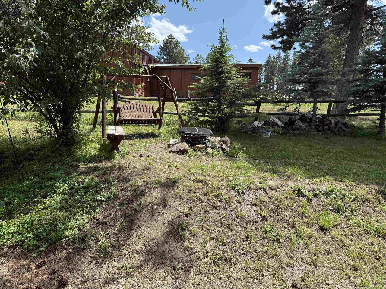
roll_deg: -0.6
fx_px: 268
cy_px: 144
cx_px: 193
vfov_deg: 56.8
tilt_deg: -6.4
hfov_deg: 71.6
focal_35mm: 24
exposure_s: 1/2525
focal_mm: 6.76
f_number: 1.78
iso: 100
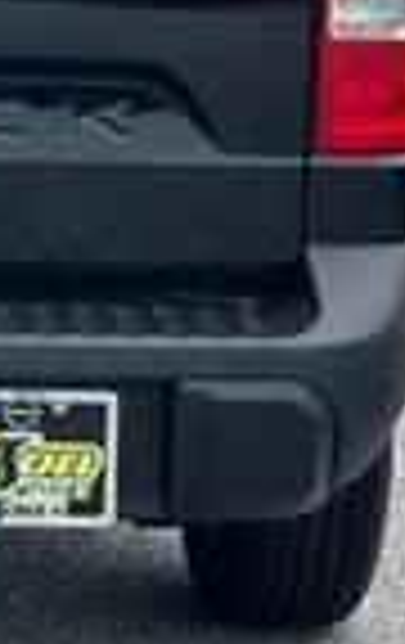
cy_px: 32
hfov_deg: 7.2
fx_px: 3145
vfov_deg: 11.6
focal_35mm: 179
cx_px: -225
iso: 64
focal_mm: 6.76
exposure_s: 1/2959
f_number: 1.78
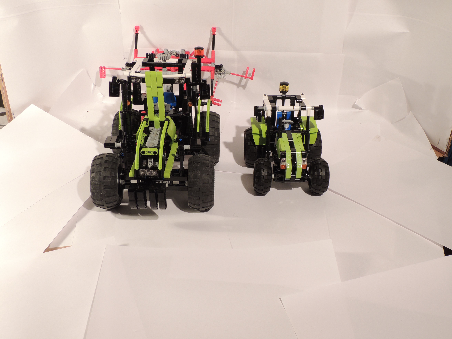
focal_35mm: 40
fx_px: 522
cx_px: 226
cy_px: 170
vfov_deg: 36.0
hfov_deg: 46.8
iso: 100
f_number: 5.9
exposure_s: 1/2.5
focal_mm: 7.1
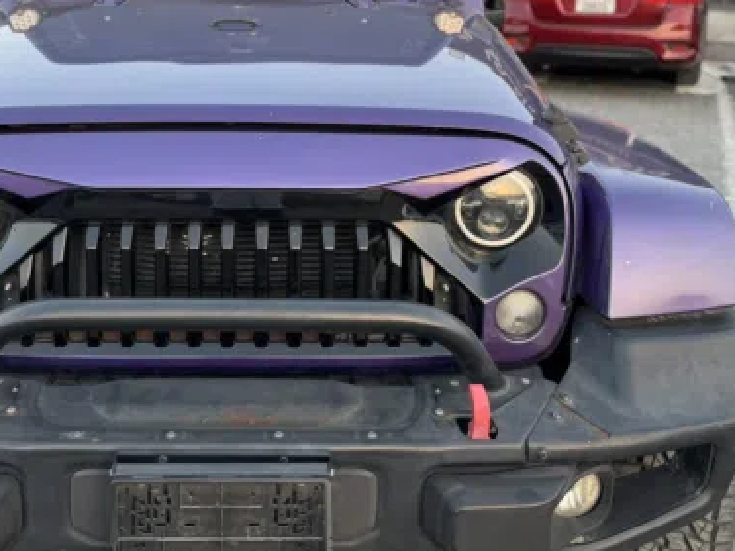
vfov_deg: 33.8
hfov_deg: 45.4
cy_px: 86
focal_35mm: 41
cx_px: 270
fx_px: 870
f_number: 1.78
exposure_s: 1/100
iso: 64
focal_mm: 6.76
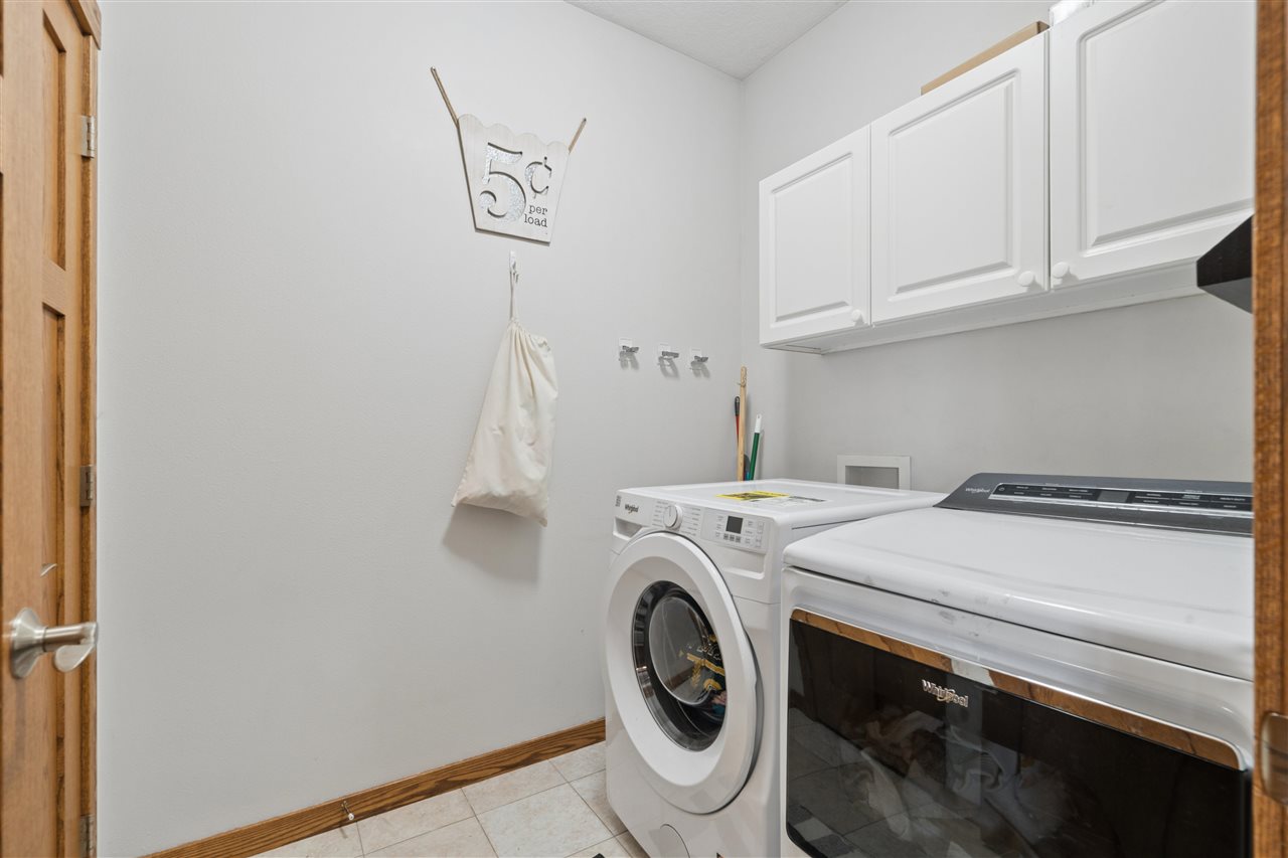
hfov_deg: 96.7
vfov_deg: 73.7
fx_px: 572
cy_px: 429
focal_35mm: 16
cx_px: 644
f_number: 10
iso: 400
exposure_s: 1/6
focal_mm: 16
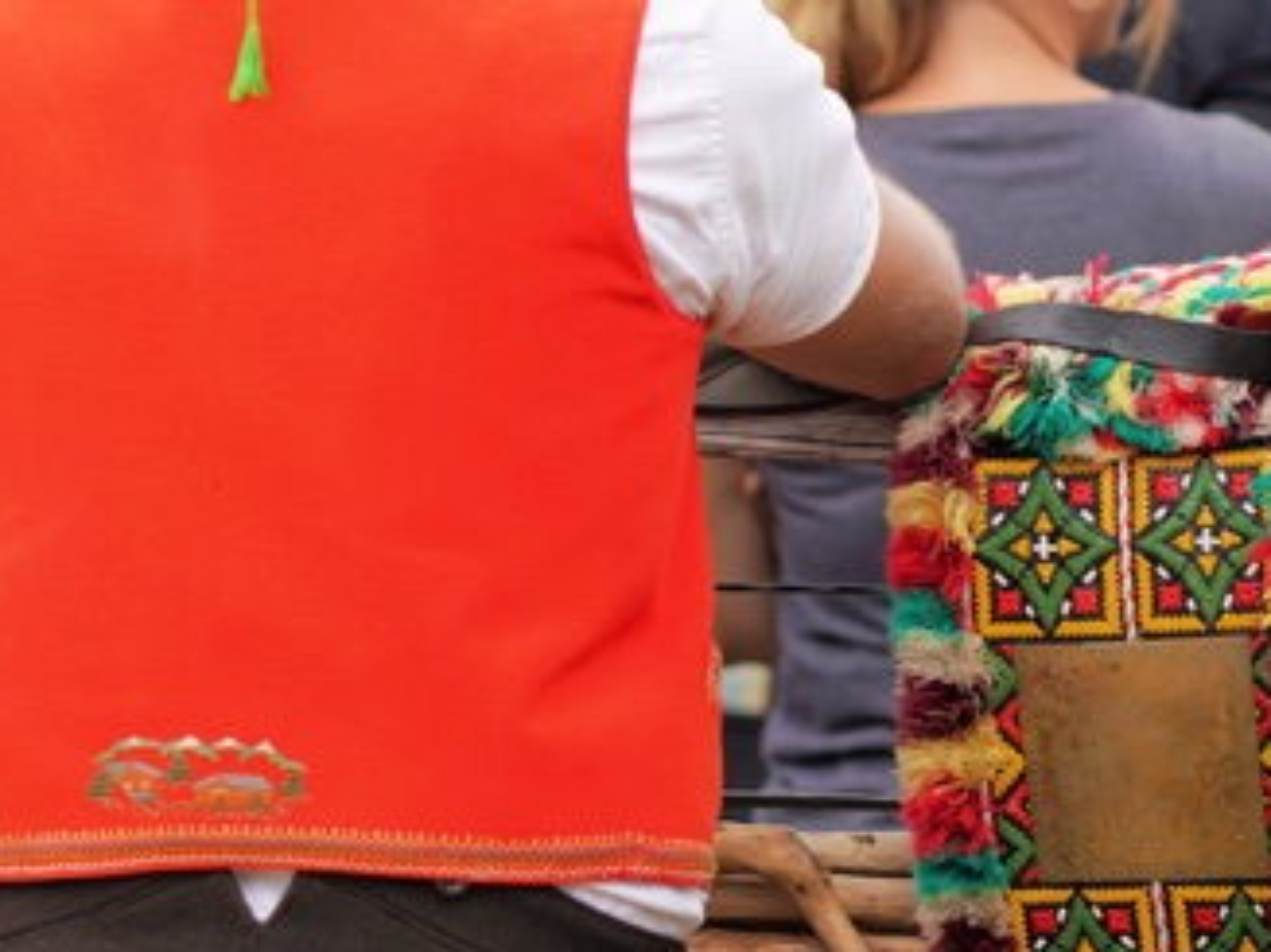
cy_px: 420
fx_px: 8258
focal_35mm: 225
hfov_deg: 8.7
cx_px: -354
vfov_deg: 6.6
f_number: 2.8
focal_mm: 85
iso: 100
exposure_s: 1/500
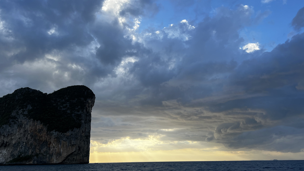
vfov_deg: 40.1
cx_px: 149
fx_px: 234
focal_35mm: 29
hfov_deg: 66.1
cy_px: 94
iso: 50
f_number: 1.5
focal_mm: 5.7
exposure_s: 1/2165
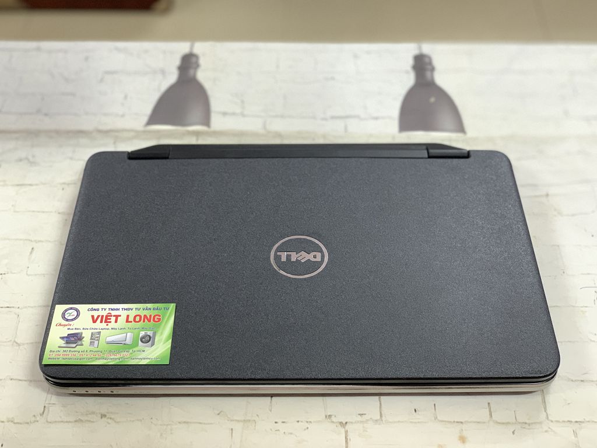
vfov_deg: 28.0
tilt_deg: -45.6
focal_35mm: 52
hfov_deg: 36.8
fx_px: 897
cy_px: 224
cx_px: 298
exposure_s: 1/33
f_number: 2.4
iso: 400
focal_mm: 6
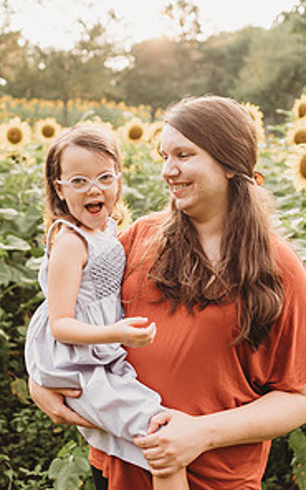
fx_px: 640
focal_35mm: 48
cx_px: 154
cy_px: 249
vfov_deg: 41.8
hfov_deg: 26.9
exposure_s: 1/500
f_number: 2.2
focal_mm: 24
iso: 125
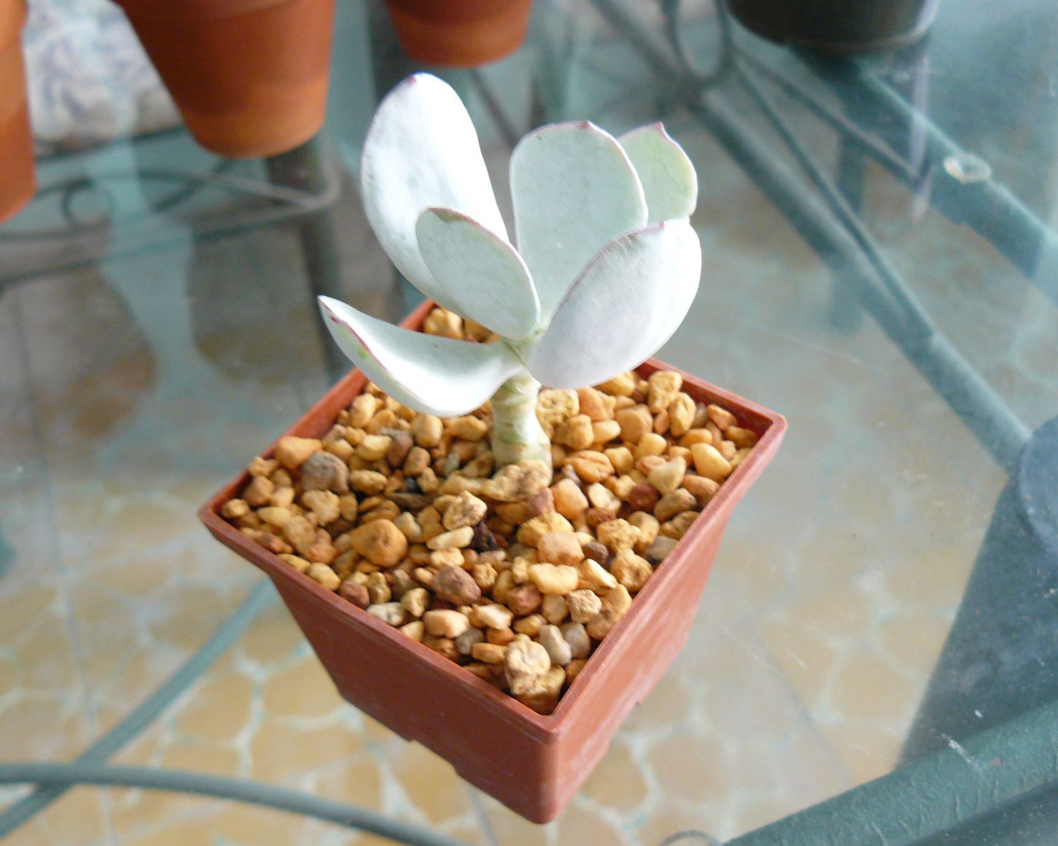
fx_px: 1190
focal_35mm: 38
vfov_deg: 39.2
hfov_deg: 47.9
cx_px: 522
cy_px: 426
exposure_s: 1/5
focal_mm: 6
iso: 200
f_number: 2.8
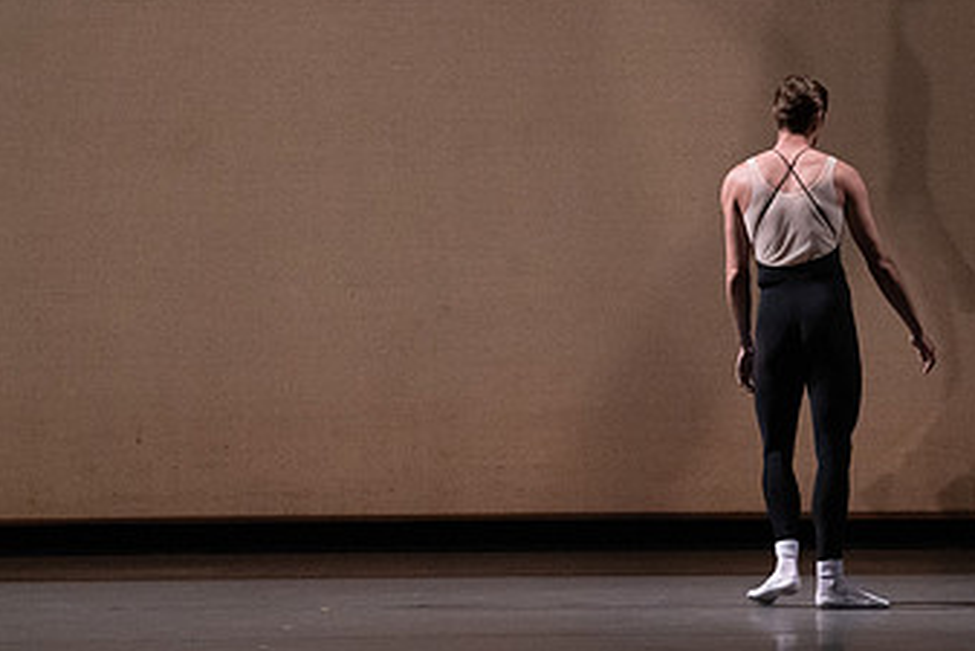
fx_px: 9185
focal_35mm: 339
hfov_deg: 6.1
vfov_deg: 4.1
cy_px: 242
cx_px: 697
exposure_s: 1/500
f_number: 6.3
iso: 12800
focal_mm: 197
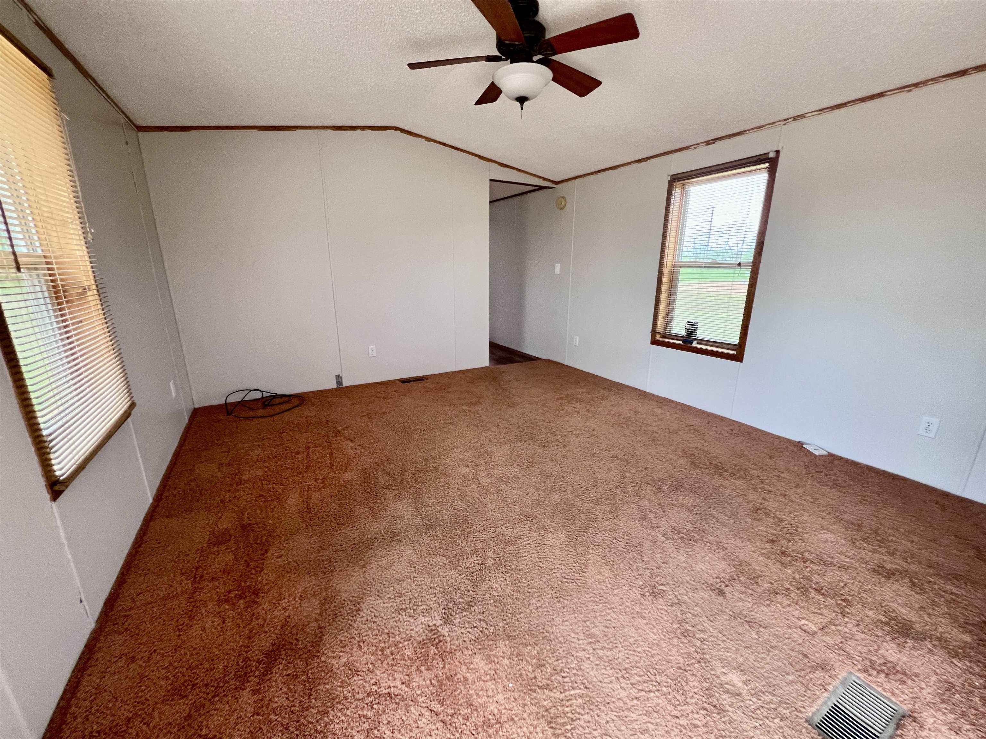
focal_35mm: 13
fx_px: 370
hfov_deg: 106.2
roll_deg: -0.7
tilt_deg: -15.7
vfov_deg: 89.9
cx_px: 493
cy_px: 370
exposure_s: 1/99
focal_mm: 1.57
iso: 160
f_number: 1.8
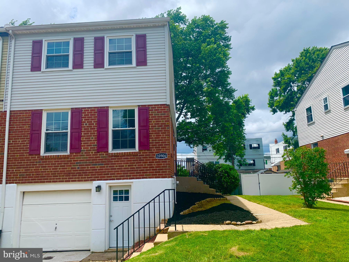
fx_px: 262
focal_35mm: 26
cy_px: 131
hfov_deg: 67.3
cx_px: 174
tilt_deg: +12.1
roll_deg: +1.8
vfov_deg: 53.1
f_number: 1.8
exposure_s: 1/2481
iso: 25
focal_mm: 4.25
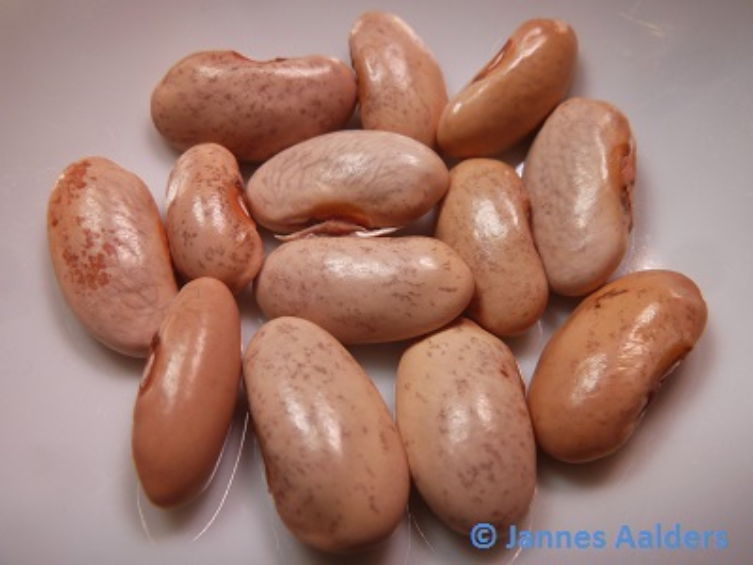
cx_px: 376
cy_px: 282
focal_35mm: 25
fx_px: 544
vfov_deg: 54.9
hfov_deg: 69.4
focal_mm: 4.1
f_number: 4
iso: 80
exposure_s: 1/400
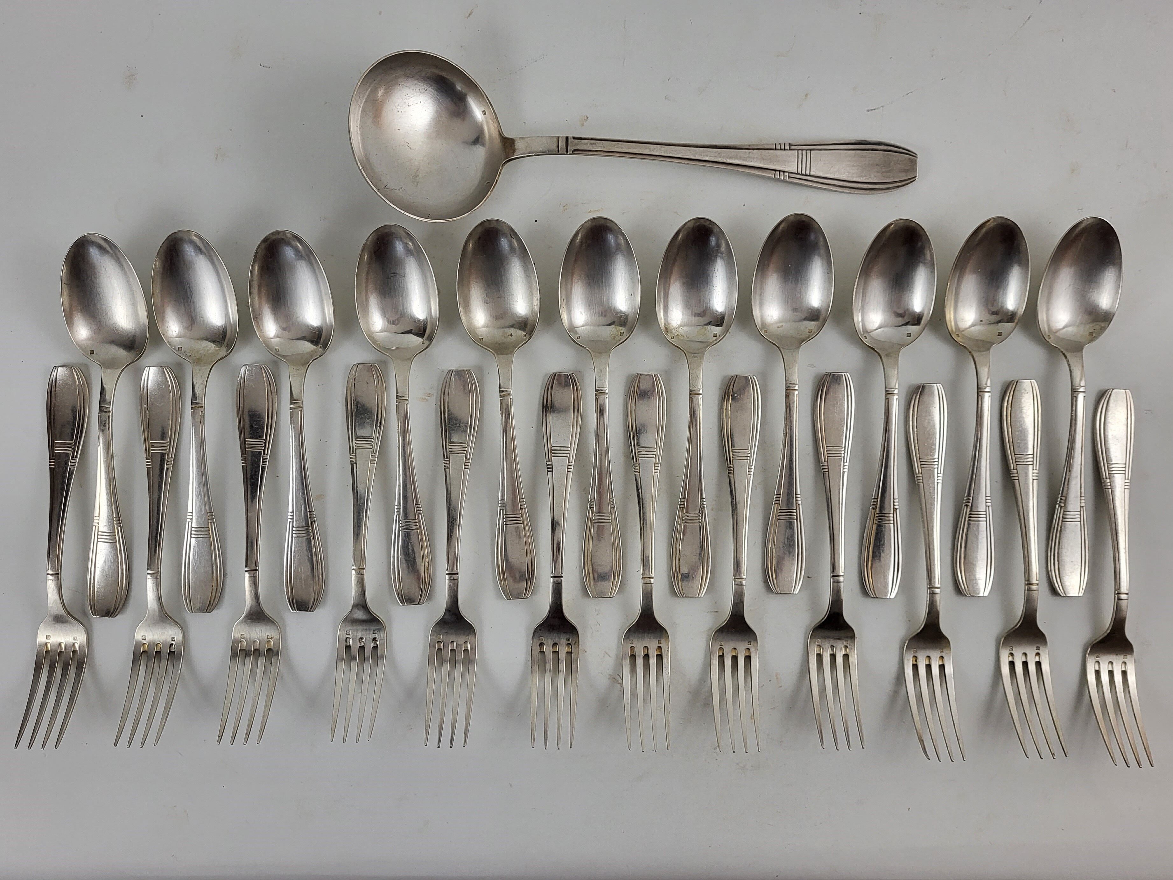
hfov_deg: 67.3
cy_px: 440
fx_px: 881
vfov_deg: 53.1
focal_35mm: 26
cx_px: 586
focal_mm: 5.4
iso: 200
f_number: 1.8
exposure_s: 1/100
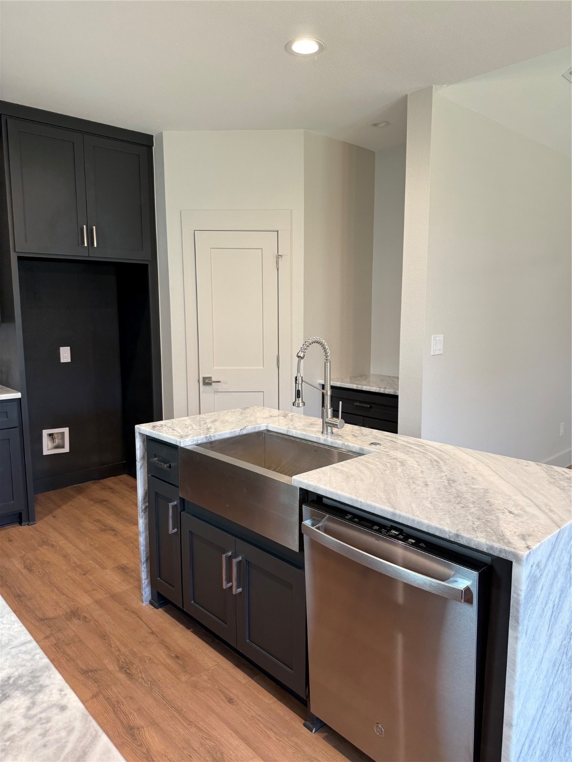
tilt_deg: -7.4
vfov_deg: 71.6
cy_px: 381
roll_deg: -0.5
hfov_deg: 56.8
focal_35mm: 24
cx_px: 286
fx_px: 529
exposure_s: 1/120
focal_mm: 6.76
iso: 125
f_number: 1.78
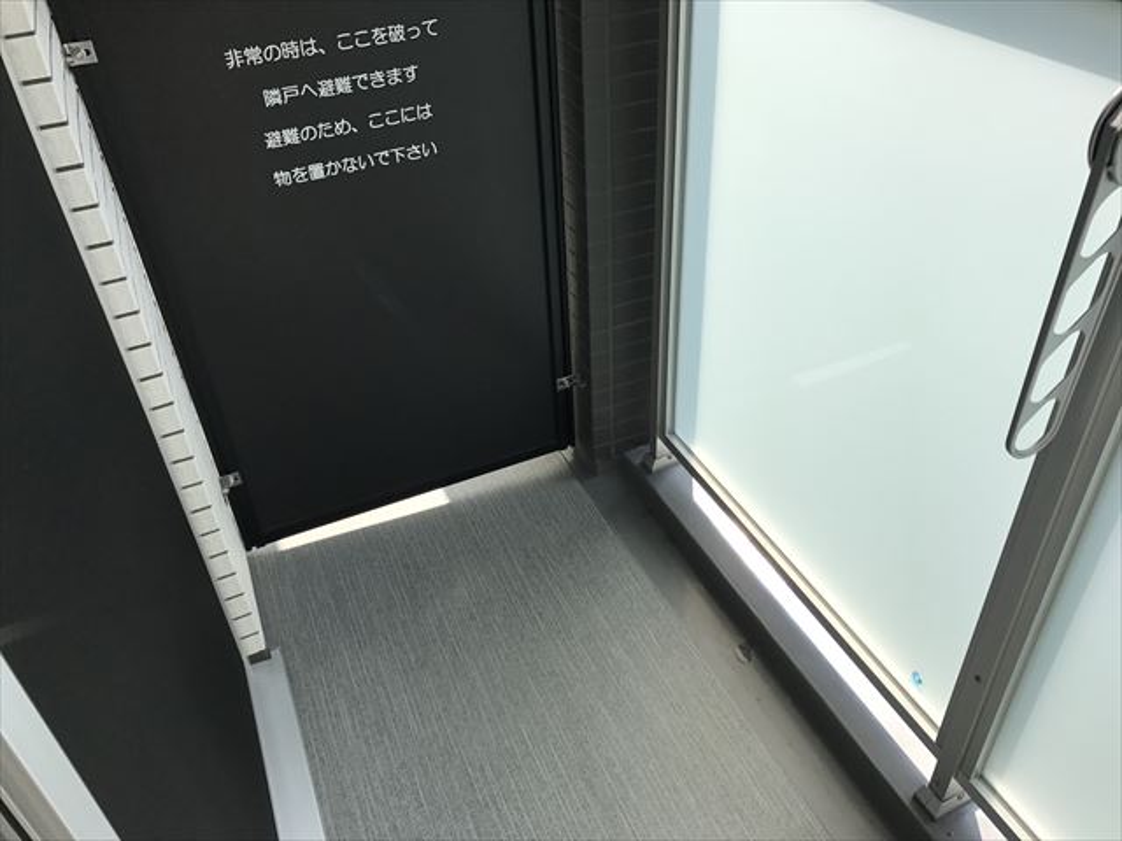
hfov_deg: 63.4
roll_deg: +1.4
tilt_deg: -38.4
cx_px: 561
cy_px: 420
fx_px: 908
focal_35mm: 28
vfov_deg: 49.7
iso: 25
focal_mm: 3.99
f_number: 1.8
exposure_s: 1/1053
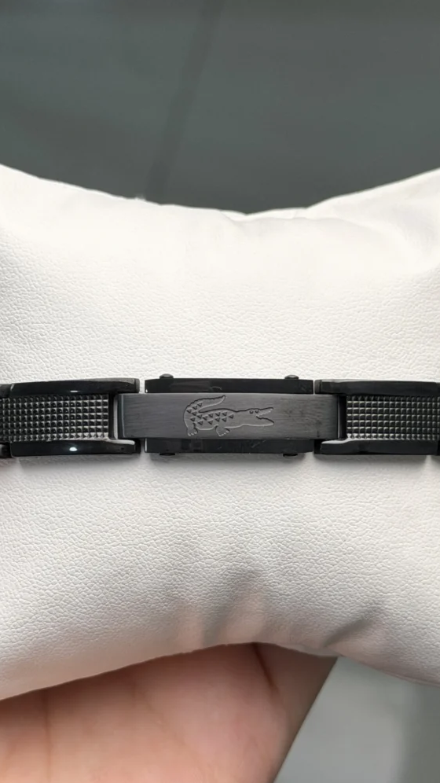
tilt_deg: -76.5
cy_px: 412
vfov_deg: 37.2
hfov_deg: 21.4
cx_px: 213
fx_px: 1162
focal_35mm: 56
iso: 64
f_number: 1.78
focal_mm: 6.76
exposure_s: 1/652
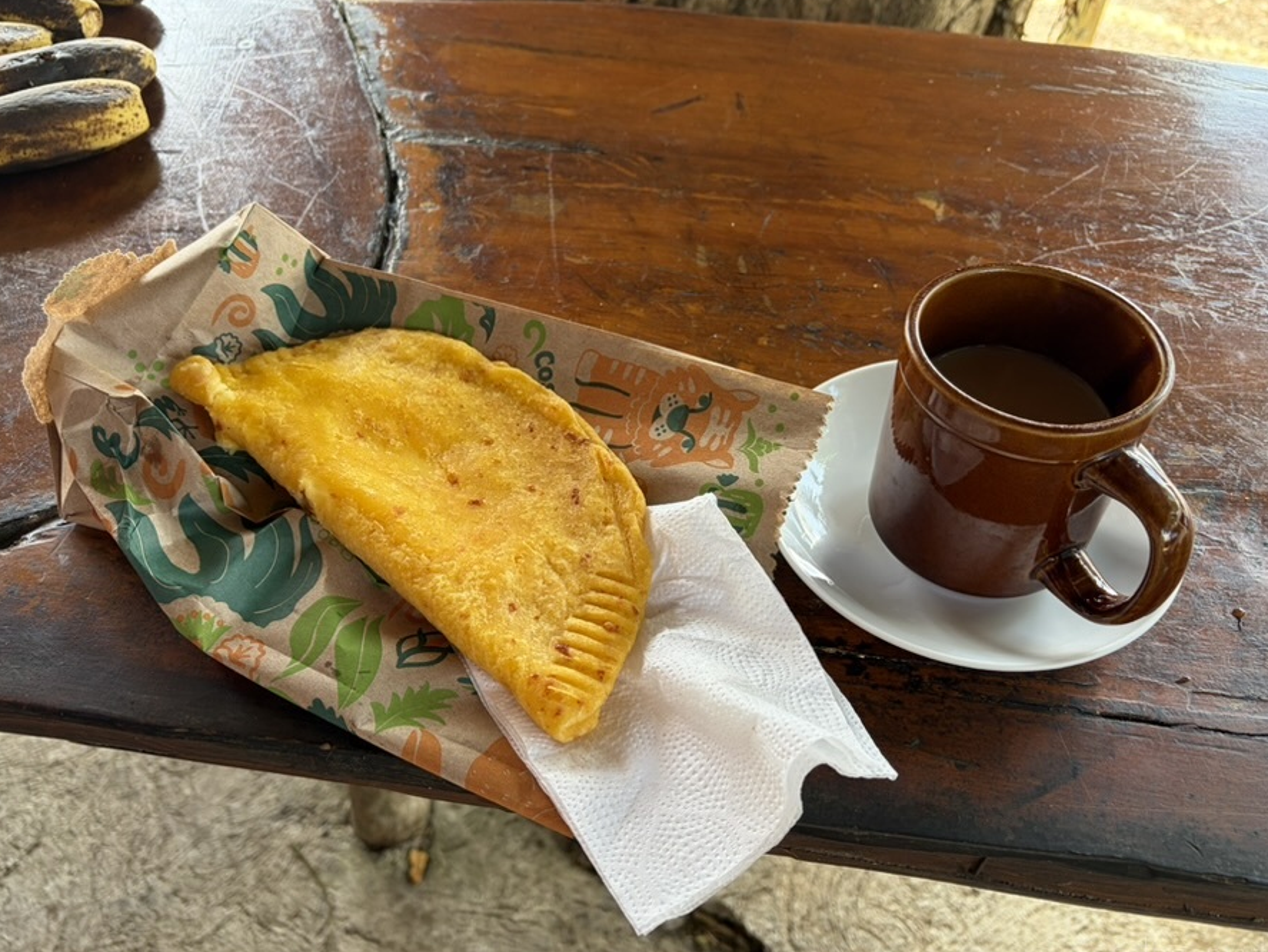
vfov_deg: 46.8
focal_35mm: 30
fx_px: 1099
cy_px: 462
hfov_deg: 59.9
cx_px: 613
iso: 100
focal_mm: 5.96
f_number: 1.6
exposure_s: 1/121
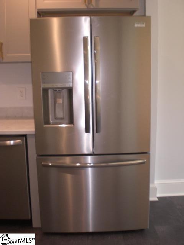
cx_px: 92
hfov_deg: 37.7
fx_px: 269
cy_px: 122
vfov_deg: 49.0
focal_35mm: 38
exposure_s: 1/60
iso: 200
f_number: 3.1
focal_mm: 6.3
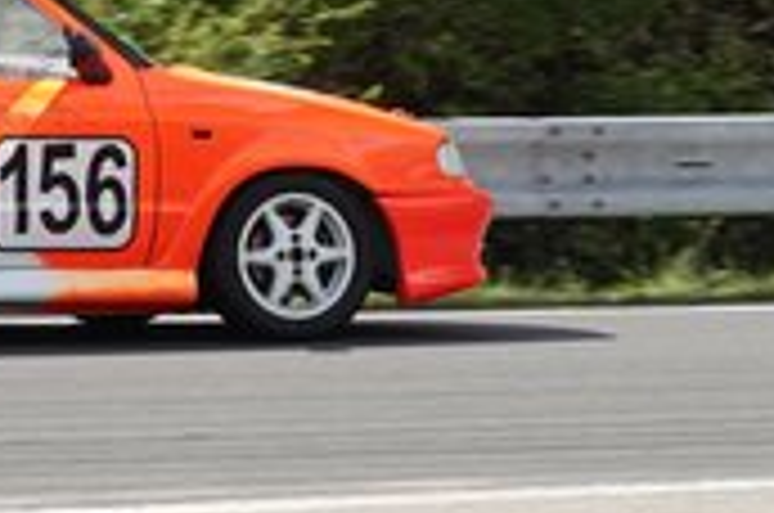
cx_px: 9
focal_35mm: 333
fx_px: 7146
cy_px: 72
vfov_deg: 4.1
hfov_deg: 6.2
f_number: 4
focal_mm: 46.41
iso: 160
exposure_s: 1/800
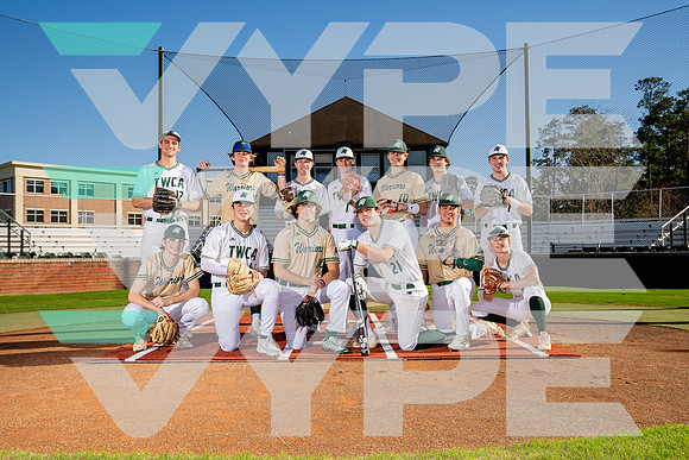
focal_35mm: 34
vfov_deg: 38.9
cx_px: 351
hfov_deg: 55.7
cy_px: 230
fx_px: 651
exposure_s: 1/250
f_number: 7.1
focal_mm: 33
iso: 100
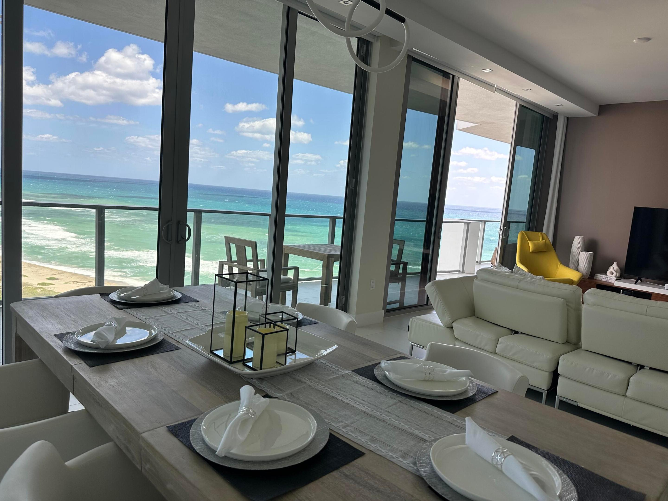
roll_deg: -4.4
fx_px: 463
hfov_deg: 71.6
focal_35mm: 24
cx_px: 334
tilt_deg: -6.9
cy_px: 250
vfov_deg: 56.8
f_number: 1.78
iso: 80
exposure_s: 1/903
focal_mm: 6.86
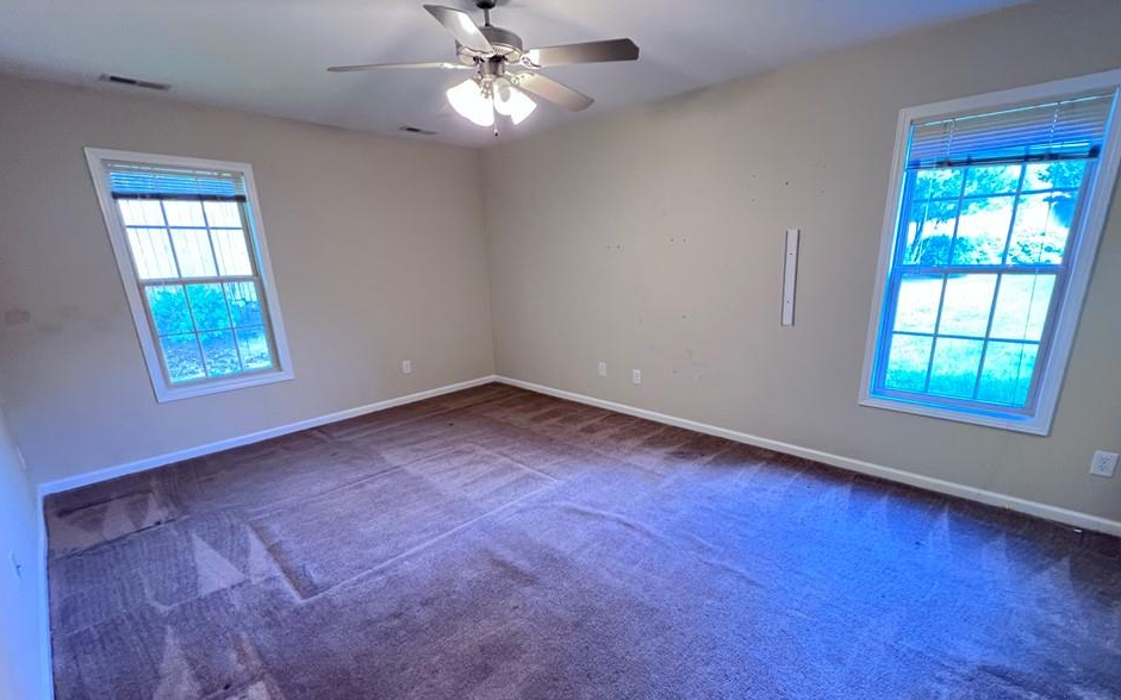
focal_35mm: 15
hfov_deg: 101.4
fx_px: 458
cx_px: 587
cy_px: 398
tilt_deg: -17.1
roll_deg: +1.7
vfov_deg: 74.4
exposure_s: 1/60
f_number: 1.8
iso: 500
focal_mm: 1.57
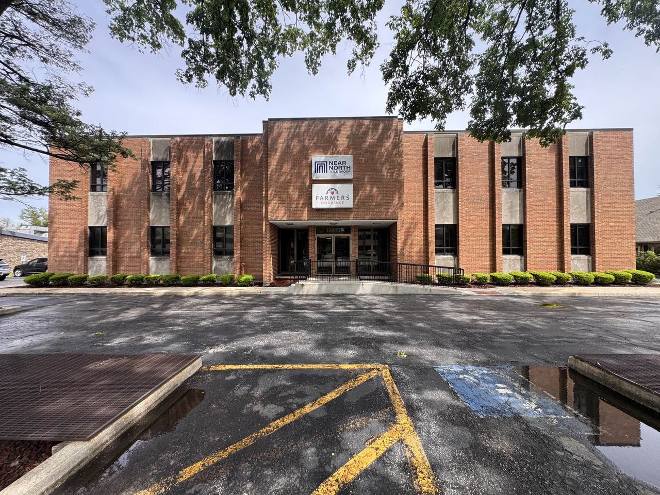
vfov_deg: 85.7
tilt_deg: +1.5
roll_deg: +0.2
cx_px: 330
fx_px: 267
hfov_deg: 102.1
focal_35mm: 14
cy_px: 248
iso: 40
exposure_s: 1/428
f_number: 2.2
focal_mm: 2.22
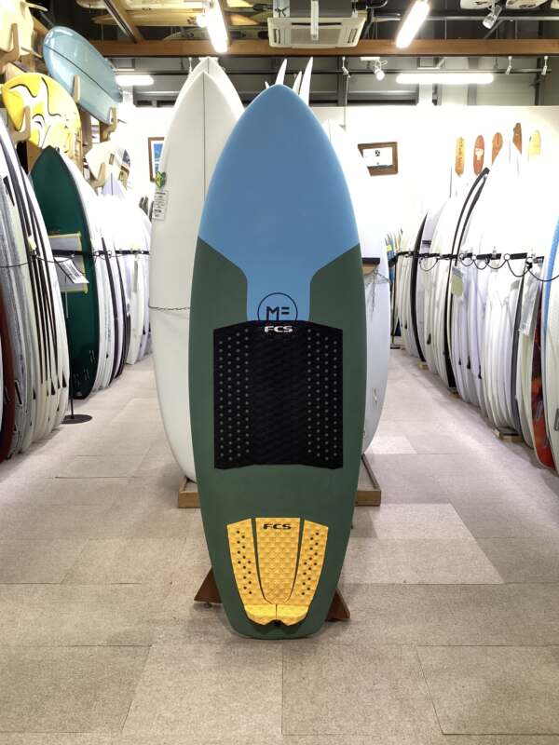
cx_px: 280
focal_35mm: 31
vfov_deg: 58.4
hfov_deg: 45.4
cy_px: 372
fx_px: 667
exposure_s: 1/50
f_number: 2.4
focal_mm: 3.3
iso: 250
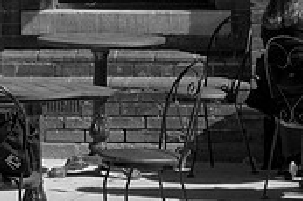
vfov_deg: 3.9
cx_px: 193
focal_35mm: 352
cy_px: -39
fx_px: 2960
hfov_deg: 5.9
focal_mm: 70
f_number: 14
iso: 200
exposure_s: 1/100
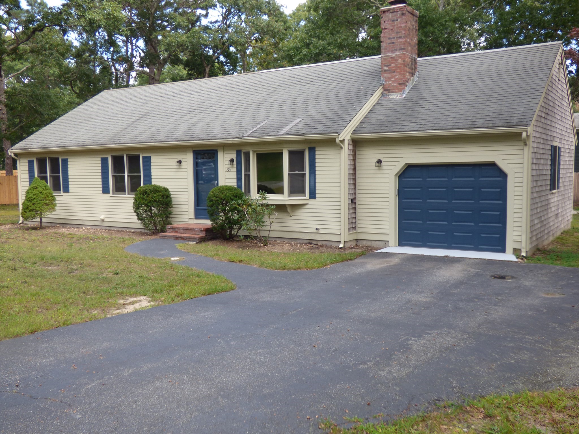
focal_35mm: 33
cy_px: 217
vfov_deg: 42.9
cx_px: 290
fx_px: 552
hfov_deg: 55.4
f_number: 3.4
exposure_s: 1/160
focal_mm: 5.78
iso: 100
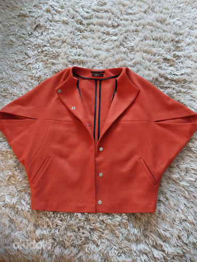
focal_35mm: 31
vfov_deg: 58.3
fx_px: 235
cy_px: 128
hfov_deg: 45.4
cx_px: 99
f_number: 1.8
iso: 500
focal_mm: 4.6
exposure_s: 1/25
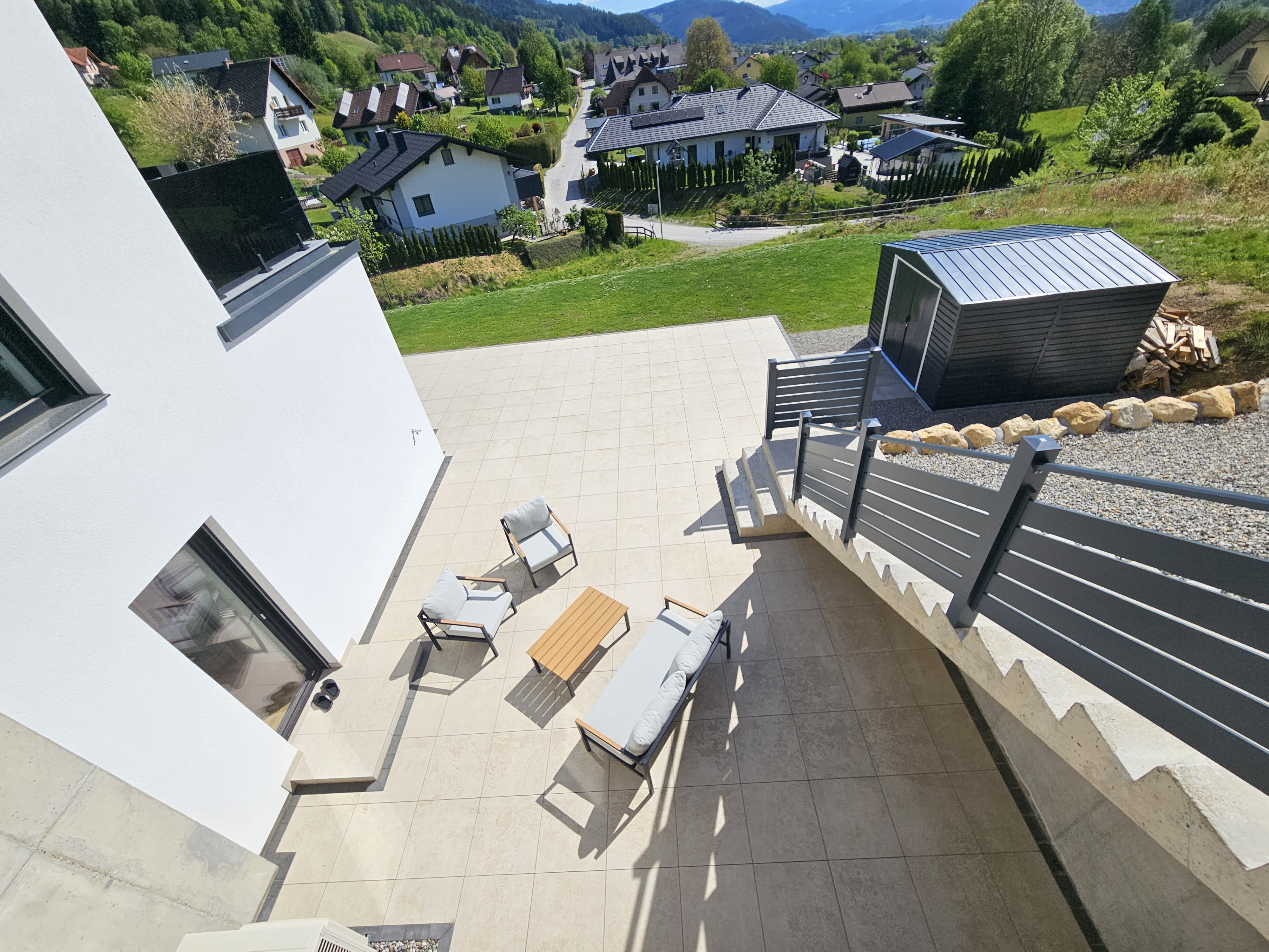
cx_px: 634
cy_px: 476
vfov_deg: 89.9
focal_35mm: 13
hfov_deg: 106.2
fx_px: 477
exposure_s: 1/3977
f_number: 2.2
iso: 50
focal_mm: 2.2
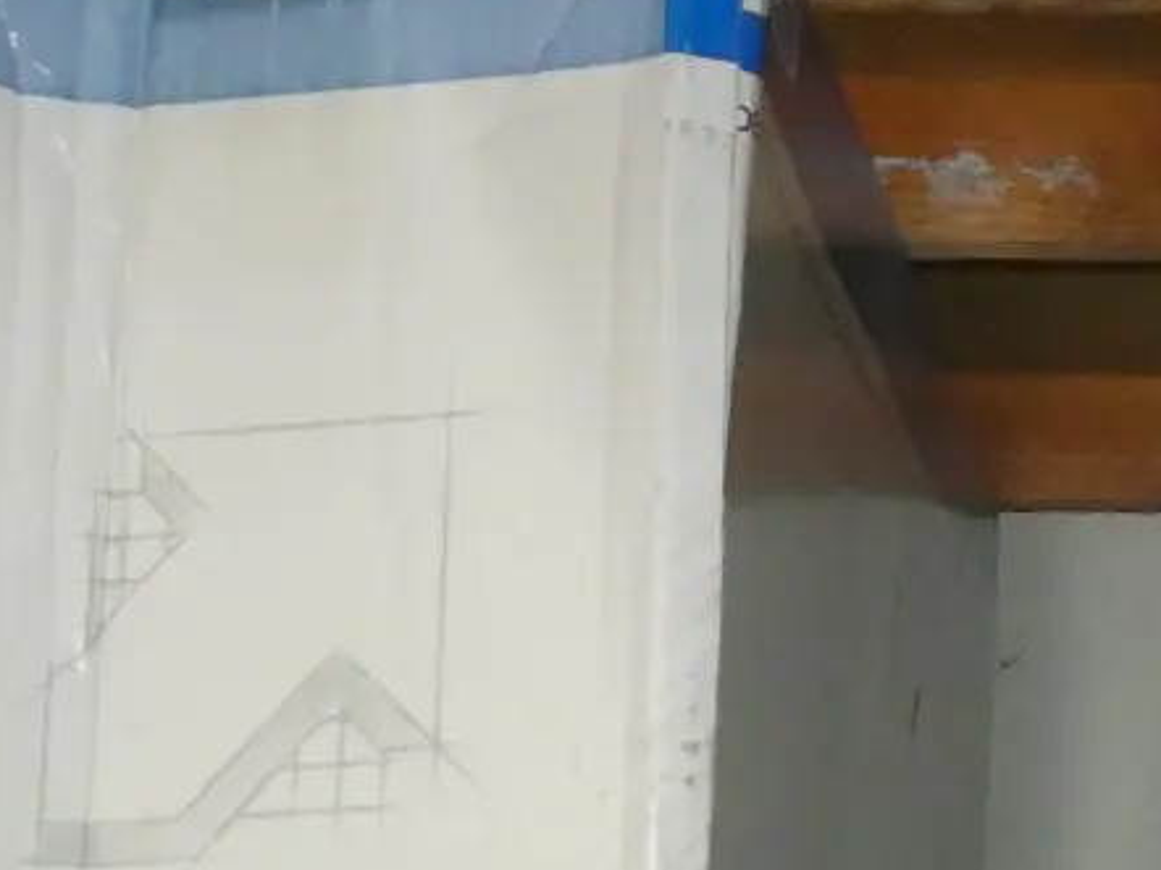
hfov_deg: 16.5
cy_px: 134
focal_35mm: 113
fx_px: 3788
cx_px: 1500
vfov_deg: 13.0
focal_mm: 4.7
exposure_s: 1/125
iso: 800
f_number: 3.4
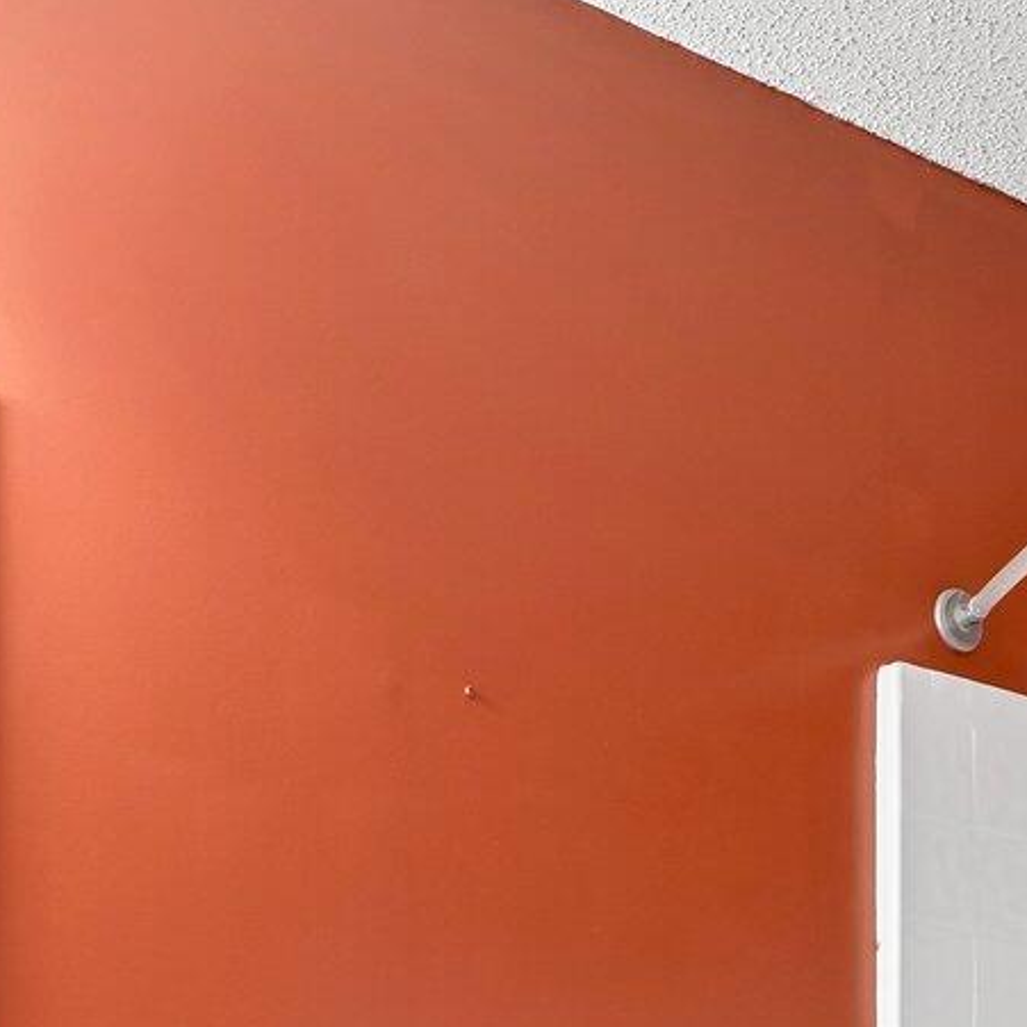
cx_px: 444
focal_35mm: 54
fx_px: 1813
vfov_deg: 25.2
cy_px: 1477
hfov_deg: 31.6
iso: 400
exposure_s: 1/8
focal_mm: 14
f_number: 8
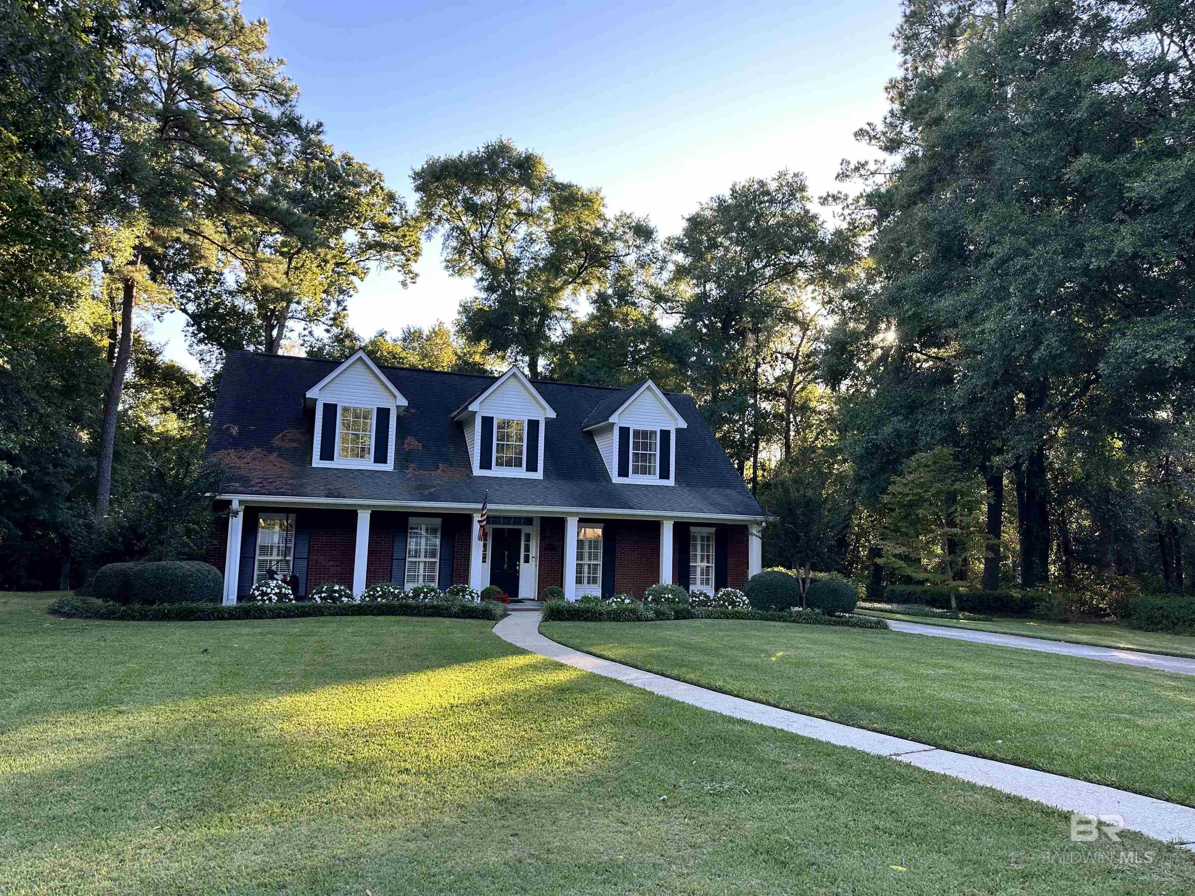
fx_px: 829
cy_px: 448
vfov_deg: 56.8
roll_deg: -1.0
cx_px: 598
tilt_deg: +6.5
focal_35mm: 24
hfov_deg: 71.6
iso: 80
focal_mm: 6.86
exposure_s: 1/327
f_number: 1.78
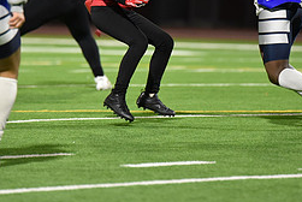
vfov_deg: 3.0
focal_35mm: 462
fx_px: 3880
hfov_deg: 4.5
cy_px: -21
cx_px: 155
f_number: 2.8
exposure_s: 1/640
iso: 4500
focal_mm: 200
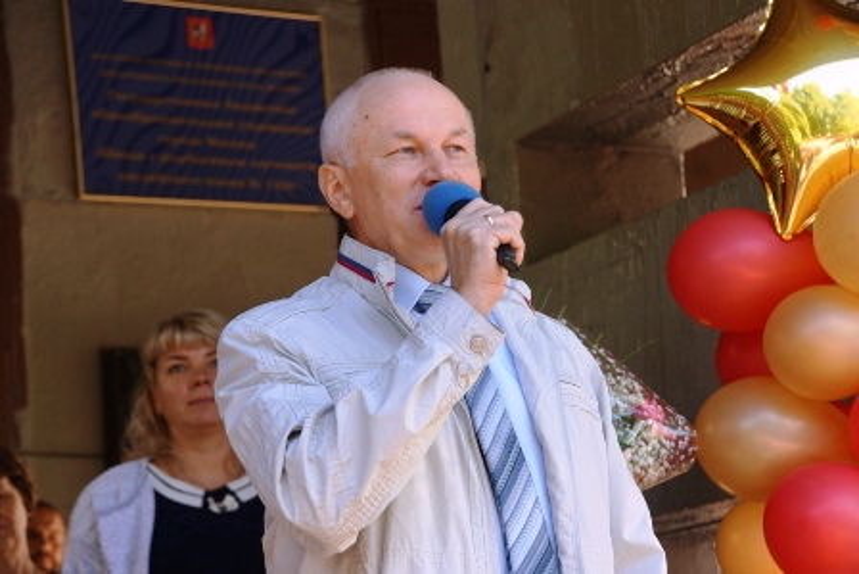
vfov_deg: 13.1
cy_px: 287
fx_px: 2506
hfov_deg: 19.5
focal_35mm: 105
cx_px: 430
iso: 200
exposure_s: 1/100
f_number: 5.6
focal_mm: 70
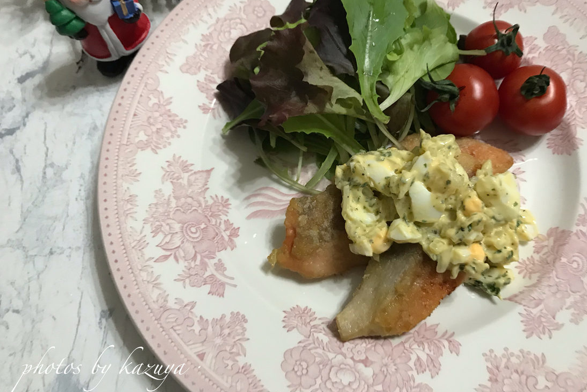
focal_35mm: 32
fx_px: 522
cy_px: 155
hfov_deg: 58.6
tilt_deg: -65.2
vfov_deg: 40.9
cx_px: 322
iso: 64
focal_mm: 3.99
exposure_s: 1/15
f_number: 1.8
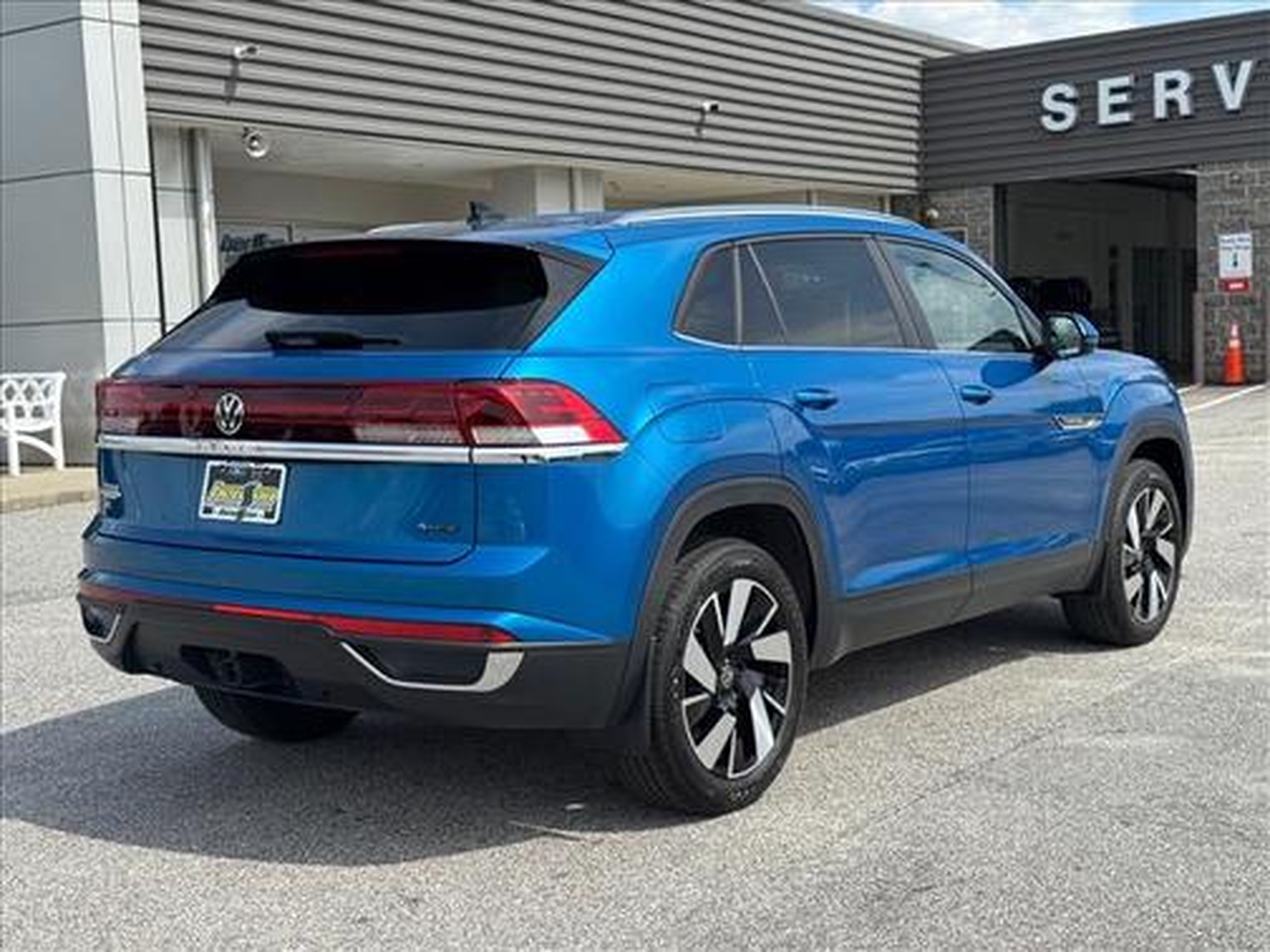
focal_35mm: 48
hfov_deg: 39.7
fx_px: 1761
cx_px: 635
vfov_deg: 30.3
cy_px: 476
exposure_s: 1/2833
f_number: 1.78
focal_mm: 6.76
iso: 64
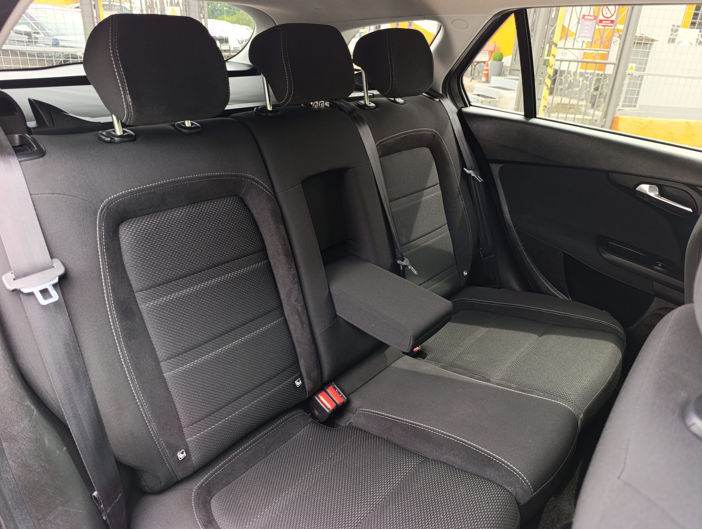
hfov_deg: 73.8
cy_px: 264
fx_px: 467
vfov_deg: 59.0
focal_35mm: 23
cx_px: 351
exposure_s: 1/100
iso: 250
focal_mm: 6.14
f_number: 1.6
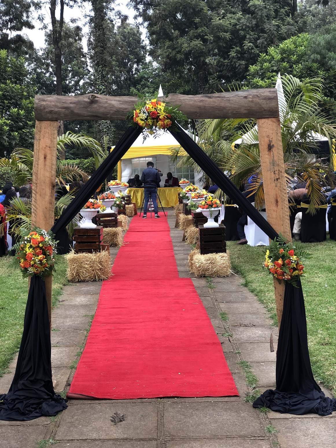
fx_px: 738
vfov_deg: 33.8
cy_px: 224
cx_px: 168
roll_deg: +0.5
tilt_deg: -0.1
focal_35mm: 57
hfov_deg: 25.7
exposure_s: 1/40
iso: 20
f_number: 2.8
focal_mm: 6.6
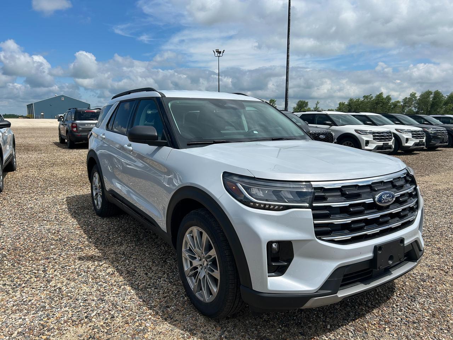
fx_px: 340
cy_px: 170
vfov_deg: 53.1
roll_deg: +1.6
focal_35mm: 26
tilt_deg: -7.6
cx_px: 226
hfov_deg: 67.3
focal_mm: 5.7
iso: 50
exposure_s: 1/6579
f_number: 1.5
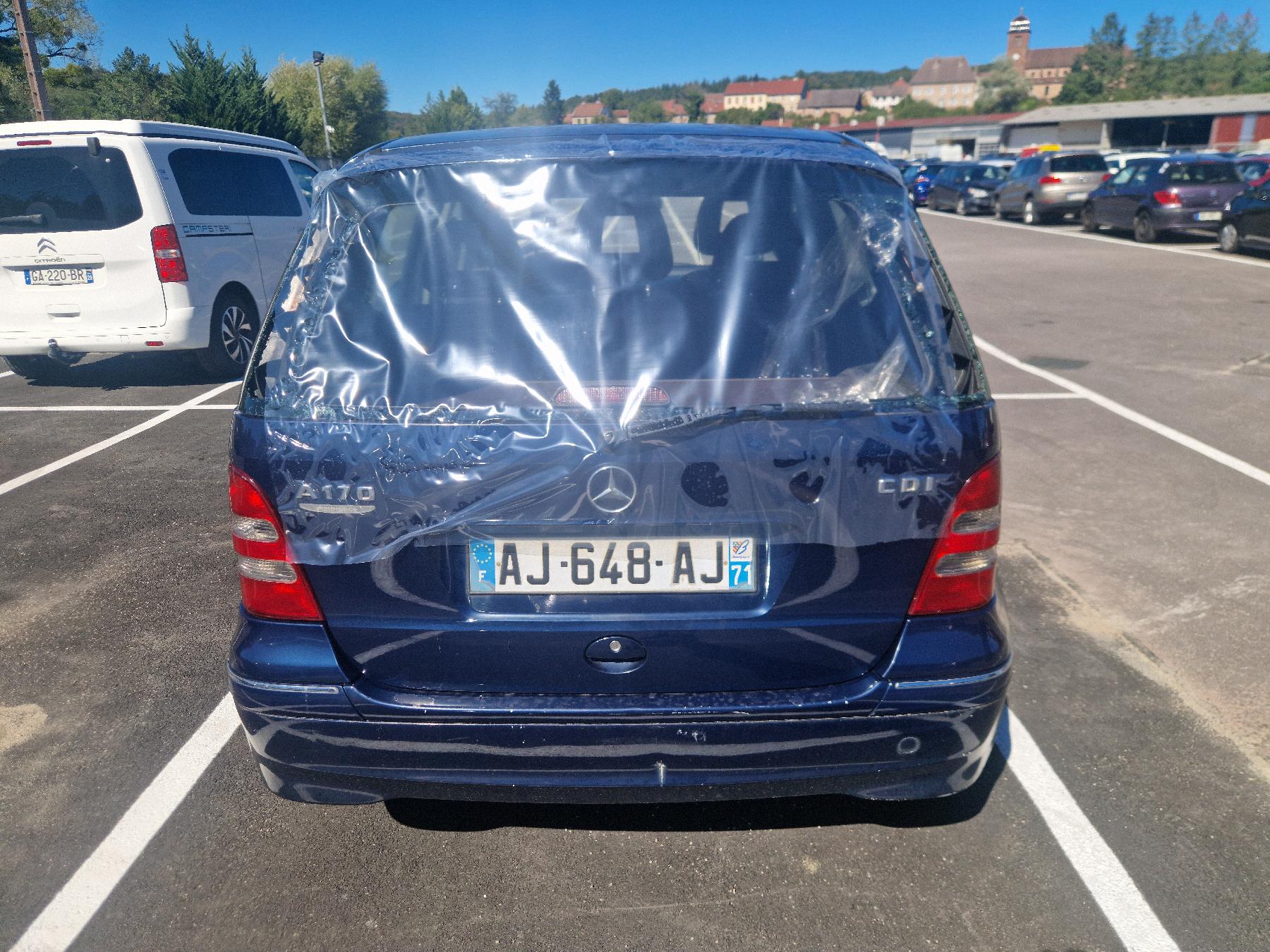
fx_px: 844
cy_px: 476
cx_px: 635
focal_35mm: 23
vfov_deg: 58.9
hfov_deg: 73.9
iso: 50
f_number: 1.8
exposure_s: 1/1667
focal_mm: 5.4
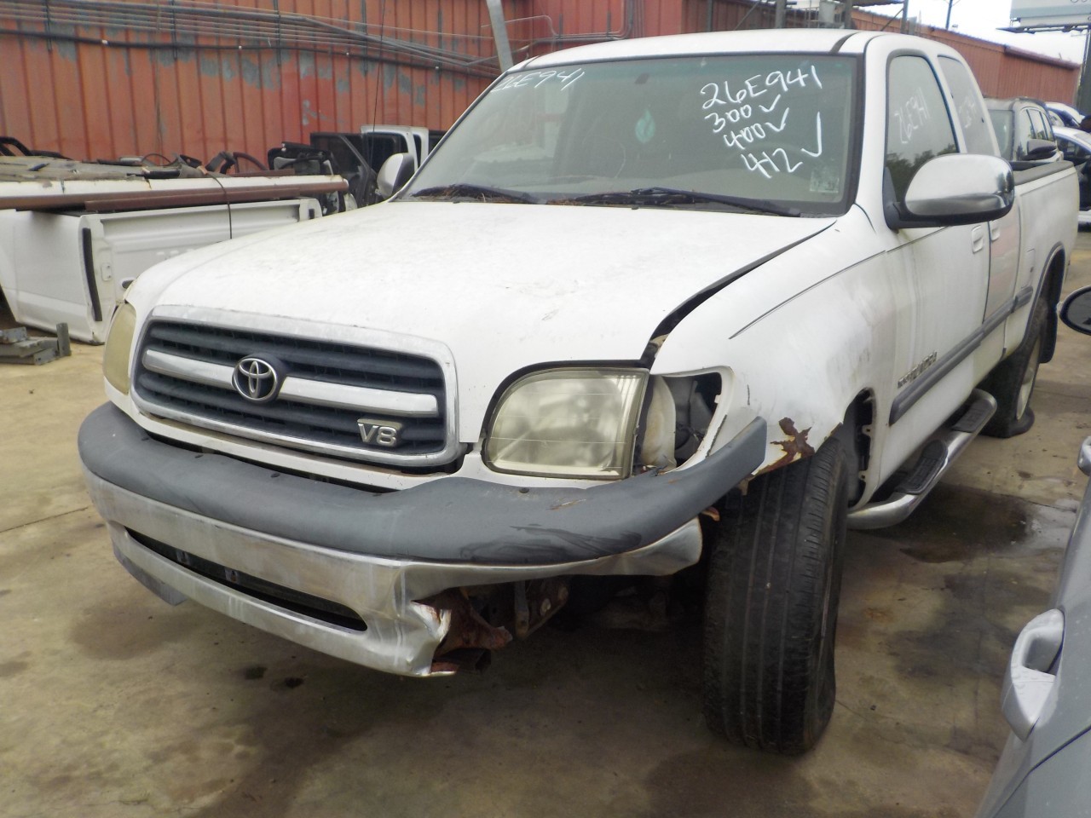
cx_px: 546
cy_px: 409
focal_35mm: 30
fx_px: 946
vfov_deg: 46.8
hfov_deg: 60.0
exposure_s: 1/320
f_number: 3.3
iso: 125
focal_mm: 4.1
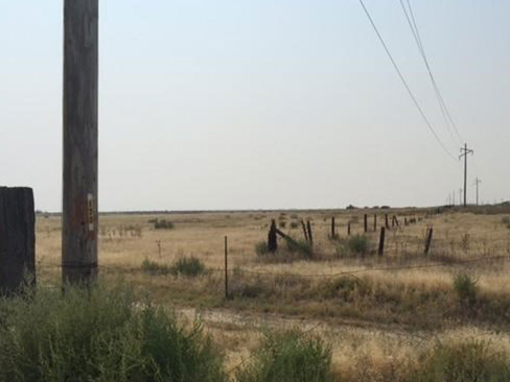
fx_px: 560
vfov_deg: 37.5
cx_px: 308
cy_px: 240
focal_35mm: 38
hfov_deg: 48.7
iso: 32
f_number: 2.2
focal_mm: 4.15
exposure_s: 1/5650
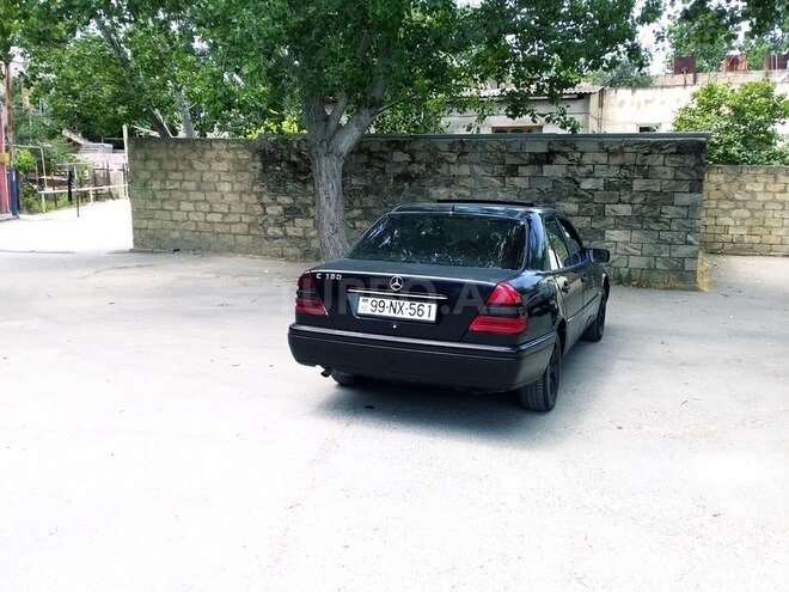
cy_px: 296
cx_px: 394
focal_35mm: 31
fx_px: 707
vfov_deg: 45.4
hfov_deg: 58.4
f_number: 2.2
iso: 40
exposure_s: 1/443
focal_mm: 3.3
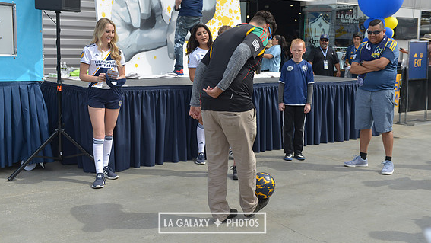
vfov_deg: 26.5
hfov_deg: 45.5
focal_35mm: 45
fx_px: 514
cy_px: 109
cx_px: 212
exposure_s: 1/1000
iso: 200
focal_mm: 42
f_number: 5
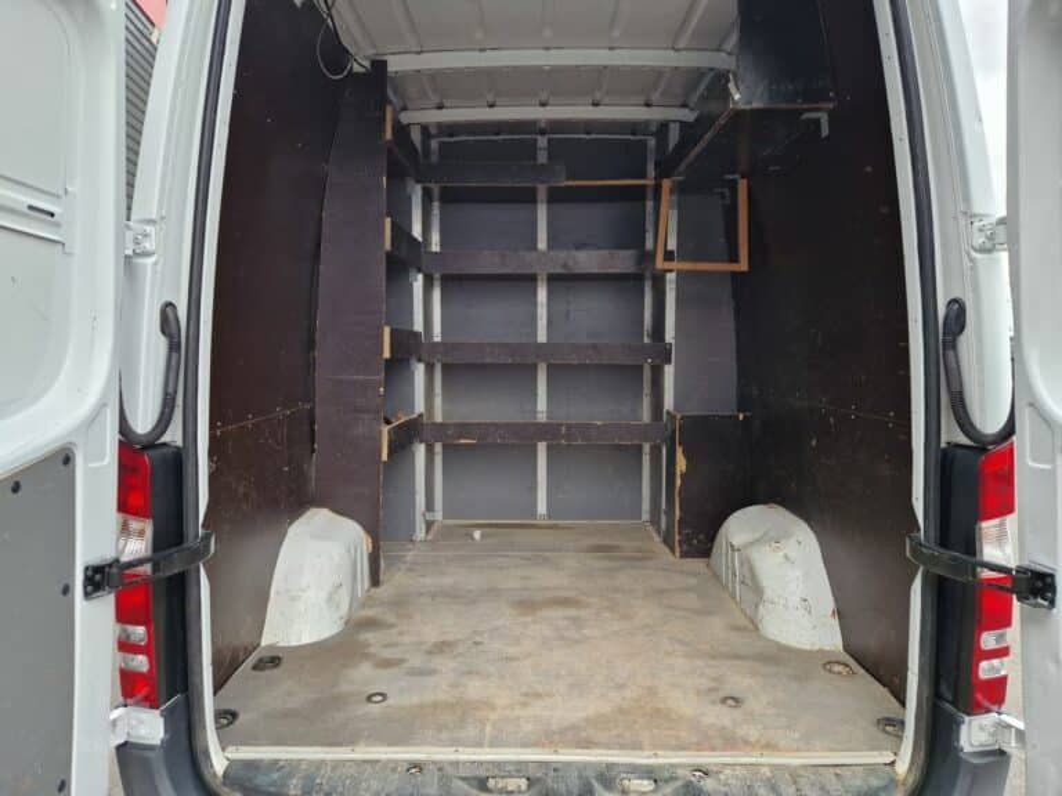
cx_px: 531
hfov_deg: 73.9
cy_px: 398
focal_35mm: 23
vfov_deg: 58.9
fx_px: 706
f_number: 1.8
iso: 100
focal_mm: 5.4
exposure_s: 1/180
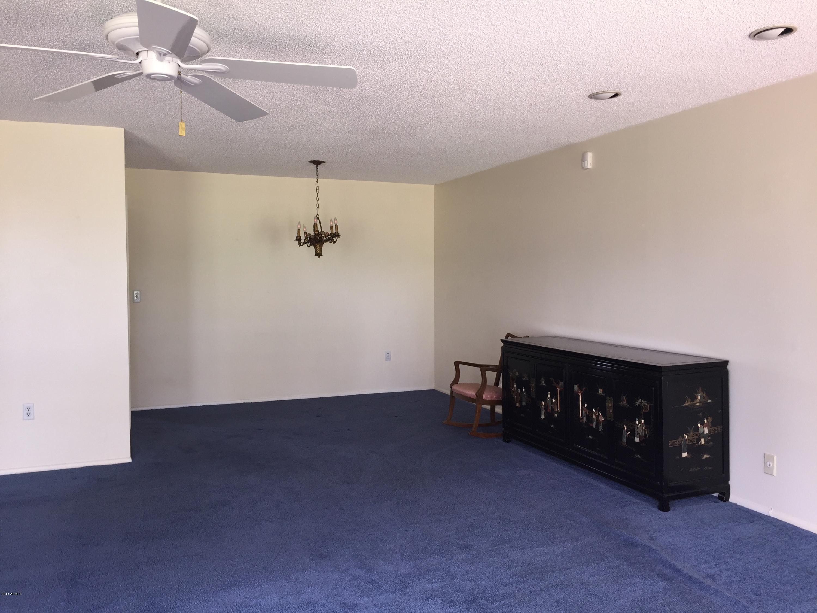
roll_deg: -0.4
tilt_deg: -2.9
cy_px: 306
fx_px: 684
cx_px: 408
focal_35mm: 29
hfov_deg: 61.7
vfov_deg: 48.2
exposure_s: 1/30
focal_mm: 4.15
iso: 40
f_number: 2.2
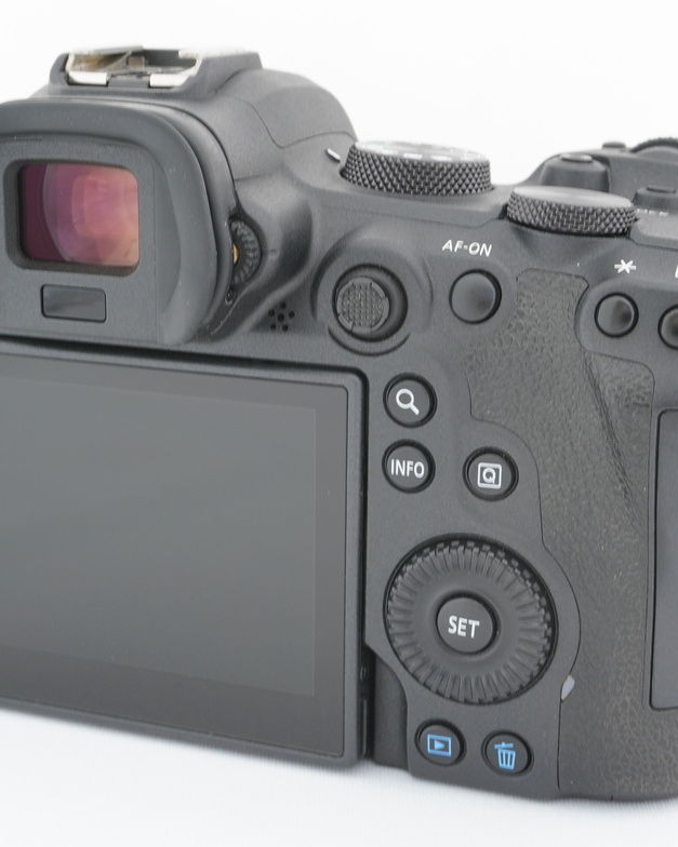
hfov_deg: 22.9
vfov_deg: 28.4
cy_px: 420
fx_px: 1674
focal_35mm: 67
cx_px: 285
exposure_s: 1/1.6
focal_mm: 31
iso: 400
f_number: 11
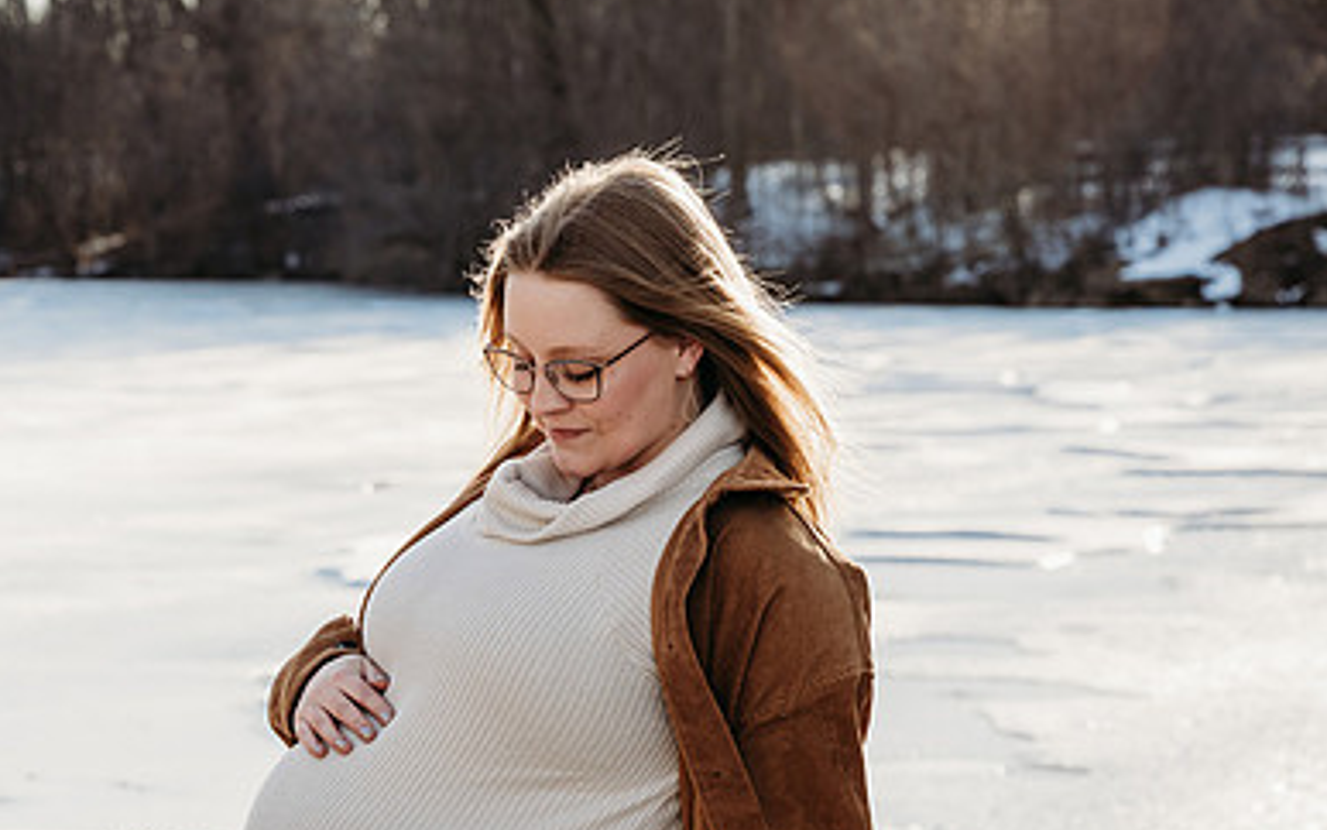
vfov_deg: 10.4
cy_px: 437
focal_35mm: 126
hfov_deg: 16.5
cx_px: 493
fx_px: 4557
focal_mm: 70
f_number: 5.6
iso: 320
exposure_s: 1/500
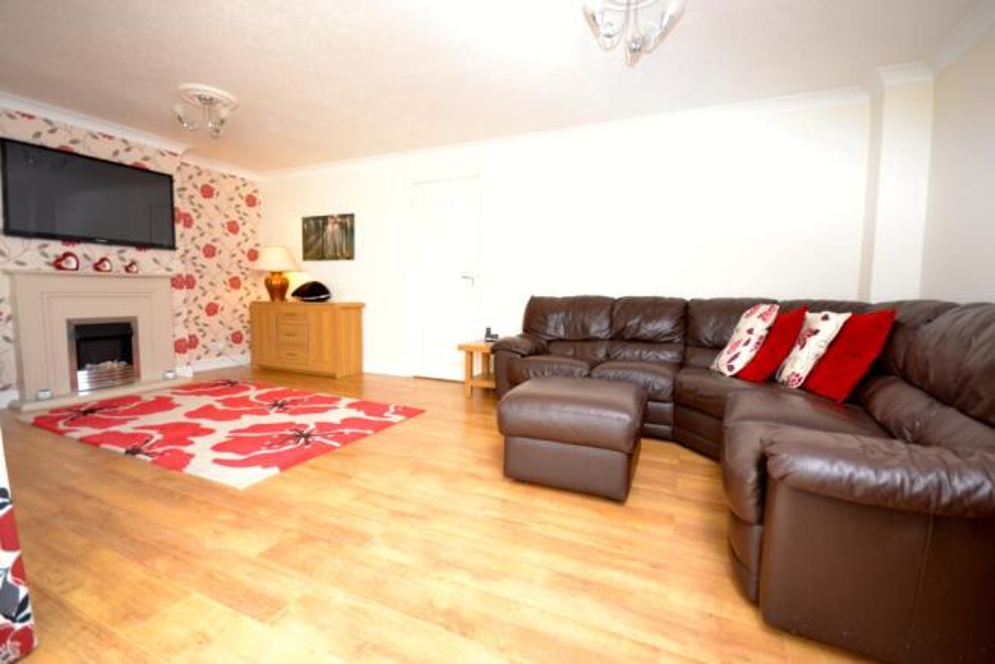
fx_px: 415
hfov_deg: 100.4
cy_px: 332
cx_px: 498
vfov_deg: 77.4
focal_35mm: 15
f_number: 4
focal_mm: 10
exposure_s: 1/60
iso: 720
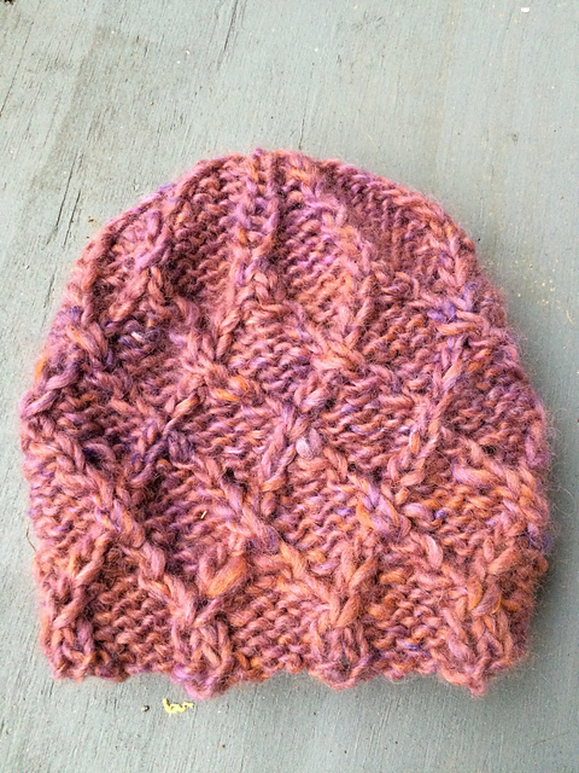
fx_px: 647
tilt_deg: -76.2
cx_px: 290
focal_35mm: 29
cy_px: 386
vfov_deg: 61.7
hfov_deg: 48.2
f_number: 2.2
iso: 200
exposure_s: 1/30
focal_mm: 4.15
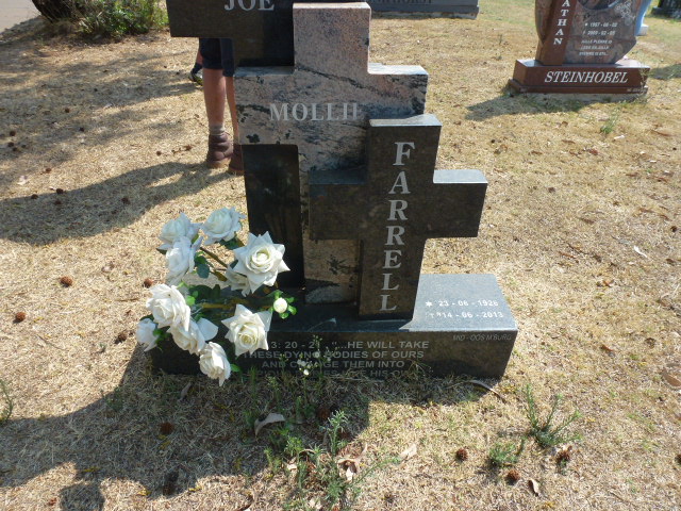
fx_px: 472
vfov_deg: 56.8
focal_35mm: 24
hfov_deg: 71.6
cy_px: 256
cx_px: 340
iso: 100
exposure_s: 1/400
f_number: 4
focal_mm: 4.3
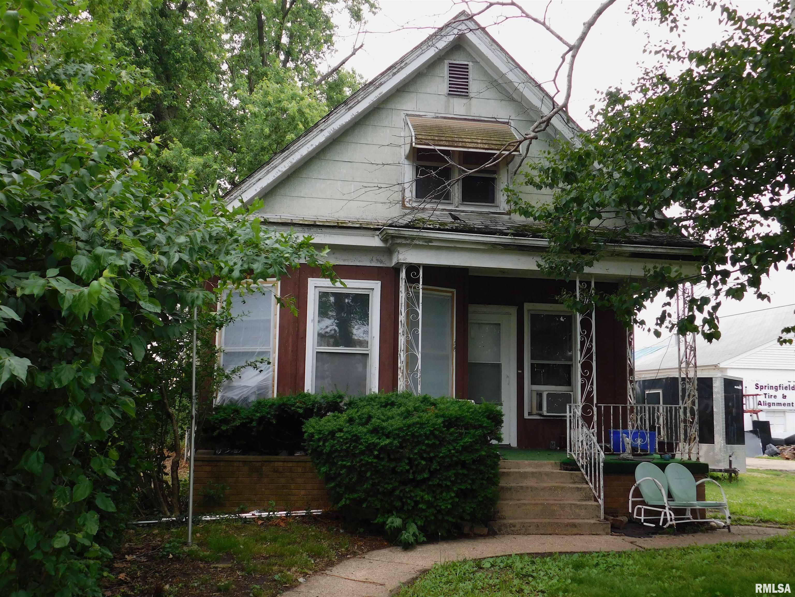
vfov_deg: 39.7
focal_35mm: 36
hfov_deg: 51.4
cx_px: 398
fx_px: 827
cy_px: 298
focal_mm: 6.3
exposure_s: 1/320
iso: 125
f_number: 3.5
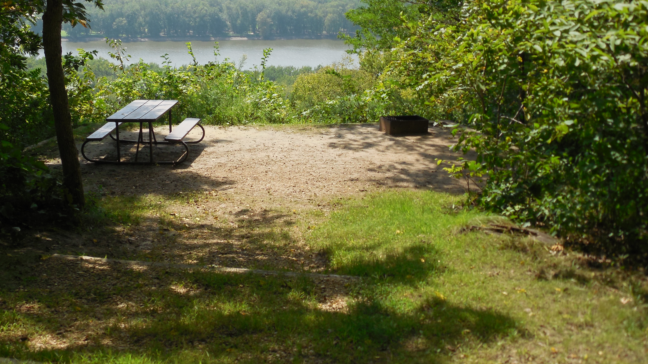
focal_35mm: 48
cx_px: 312
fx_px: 825
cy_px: 126
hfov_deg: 42.9
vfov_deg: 24.8
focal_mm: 7
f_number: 3.8
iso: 125
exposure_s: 1/500
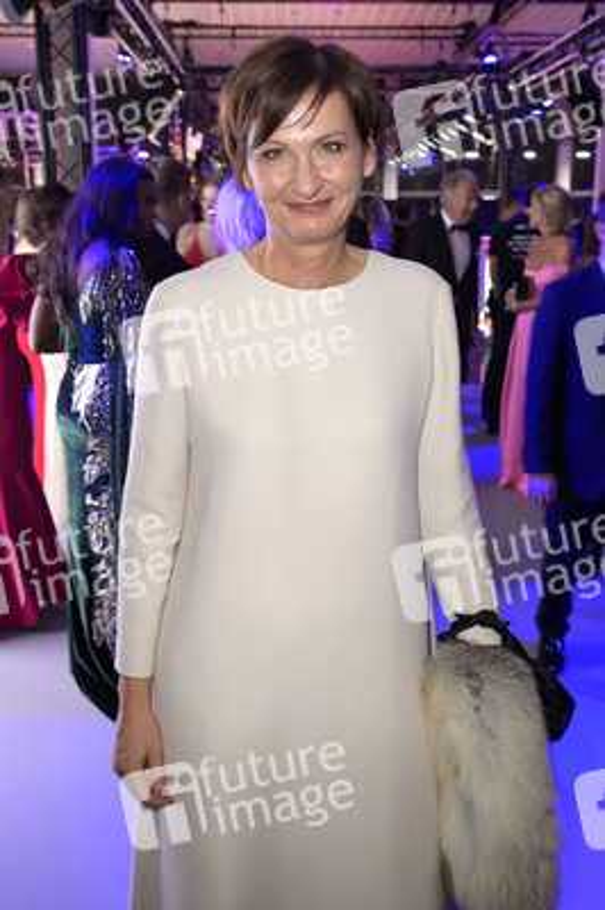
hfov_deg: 36.8
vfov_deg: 53.2
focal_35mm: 36
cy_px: 455
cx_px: 302
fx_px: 909
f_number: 6.3
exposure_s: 1/30
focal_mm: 36
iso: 2000
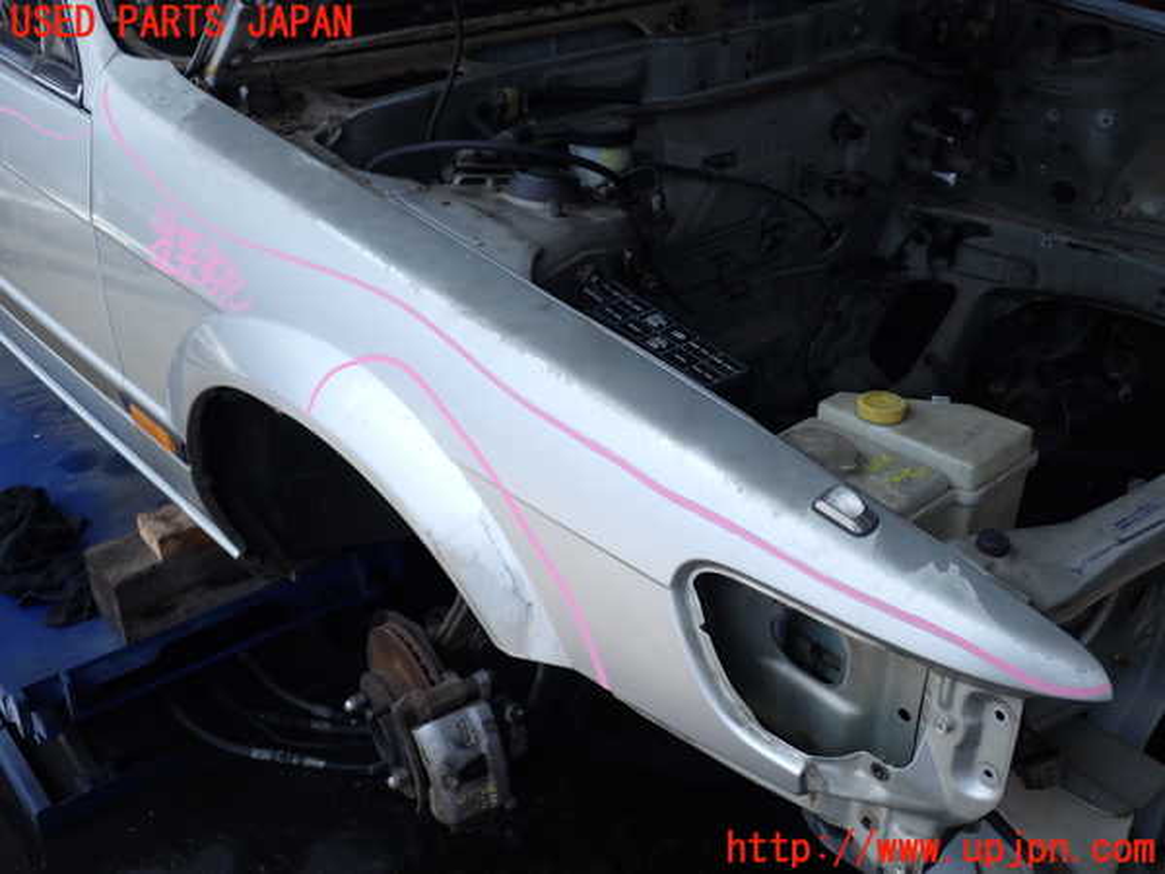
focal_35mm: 36
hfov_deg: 51.4
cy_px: 437
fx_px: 1212
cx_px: 582
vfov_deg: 39.7
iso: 100
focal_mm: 6.37
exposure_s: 1/800
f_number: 2.5
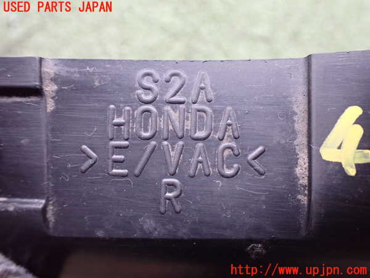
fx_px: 321
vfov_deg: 46.8
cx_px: 185
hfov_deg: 60.0
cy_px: 139
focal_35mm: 30
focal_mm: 5.4
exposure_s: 1/60
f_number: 2.3
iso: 800
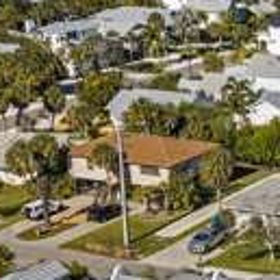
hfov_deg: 13.9
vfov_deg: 15.5
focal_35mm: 112
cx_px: 500
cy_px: 189
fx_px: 1025
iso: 100
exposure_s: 1/5000
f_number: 1.8
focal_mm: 8.67
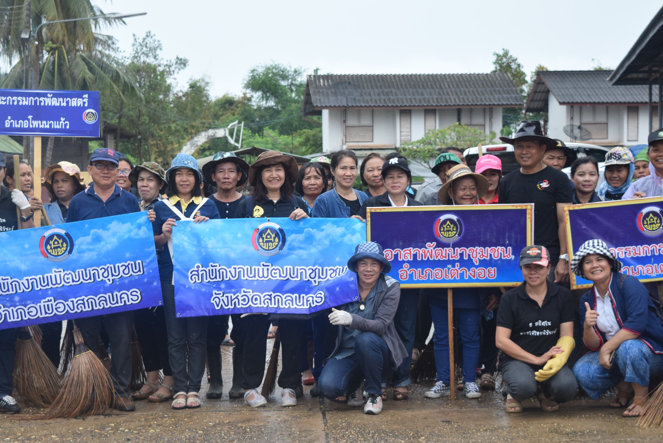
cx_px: 256
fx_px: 1474
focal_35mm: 80
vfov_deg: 17.1
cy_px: 253
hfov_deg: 25.3
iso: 800
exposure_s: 1/1250
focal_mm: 40
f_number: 4.8
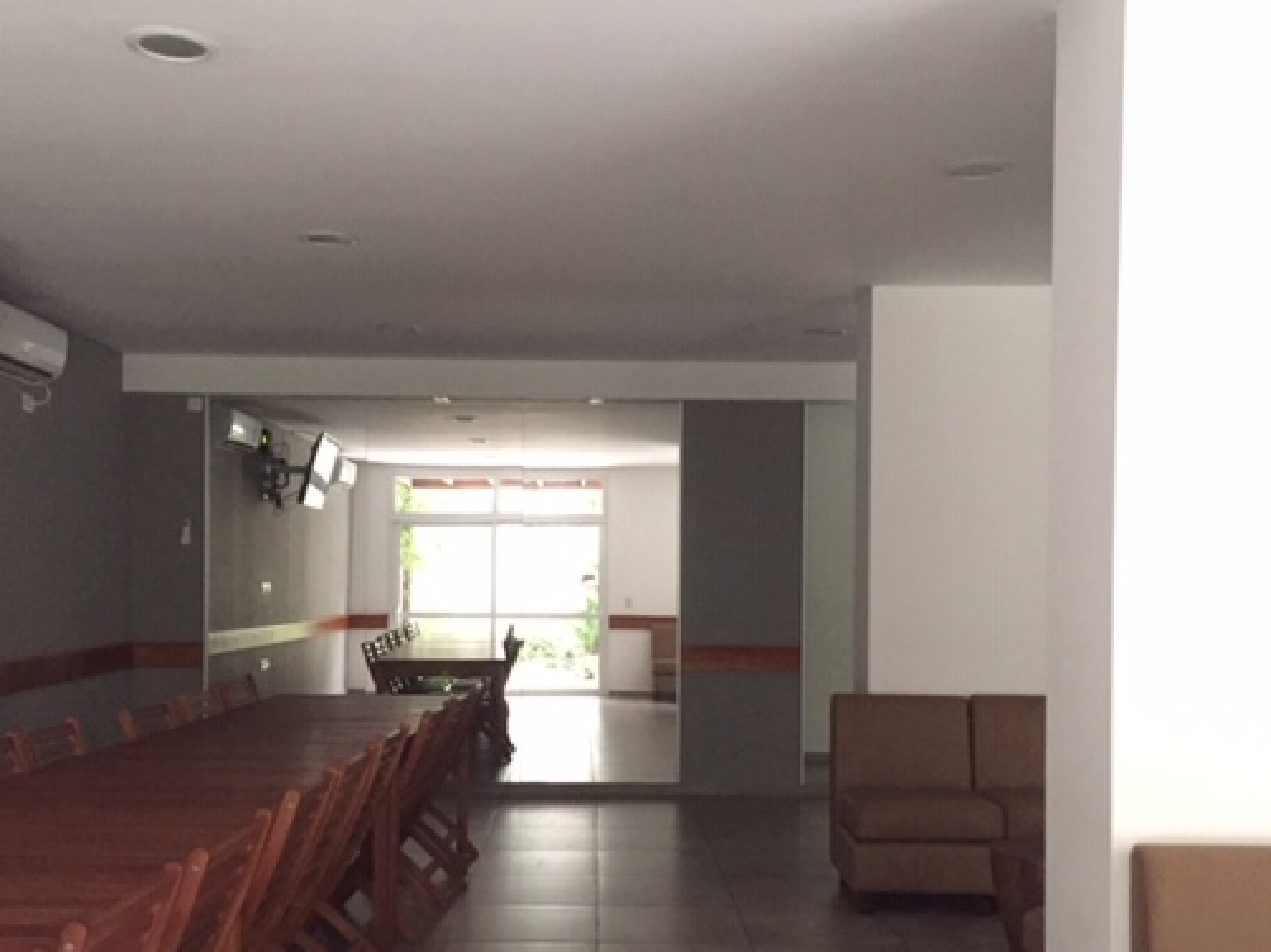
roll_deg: -1.2
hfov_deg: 50.1
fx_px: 1358
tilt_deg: -0.8
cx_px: 603
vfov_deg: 38.4
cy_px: 587
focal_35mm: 37
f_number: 2.2
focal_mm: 4.15
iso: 1000
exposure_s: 1/17
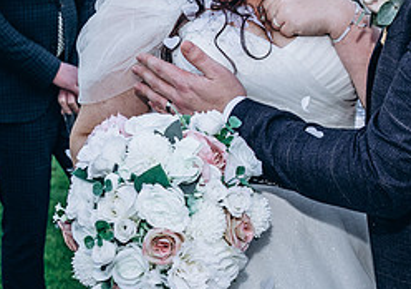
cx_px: 388
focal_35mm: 106
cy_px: 16
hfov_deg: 18.6
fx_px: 1230
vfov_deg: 13.2
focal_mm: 24
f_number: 3.2
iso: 250
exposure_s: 1/400
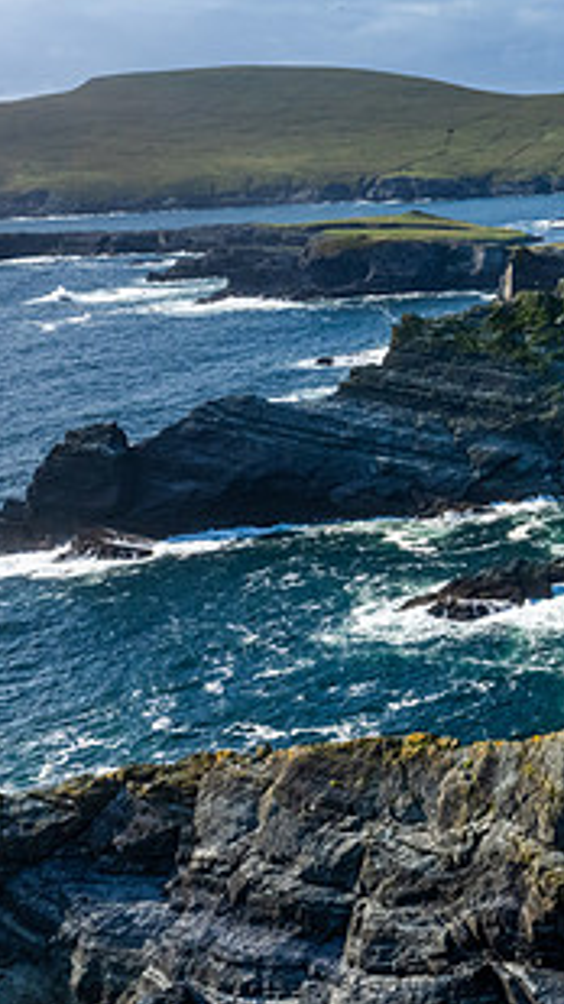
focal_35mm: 51
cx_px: 771
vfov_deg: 40.4
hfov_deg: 20.9
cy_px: 617
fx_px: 1358
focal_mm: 26
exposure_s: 1/200
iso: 1250
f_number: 22
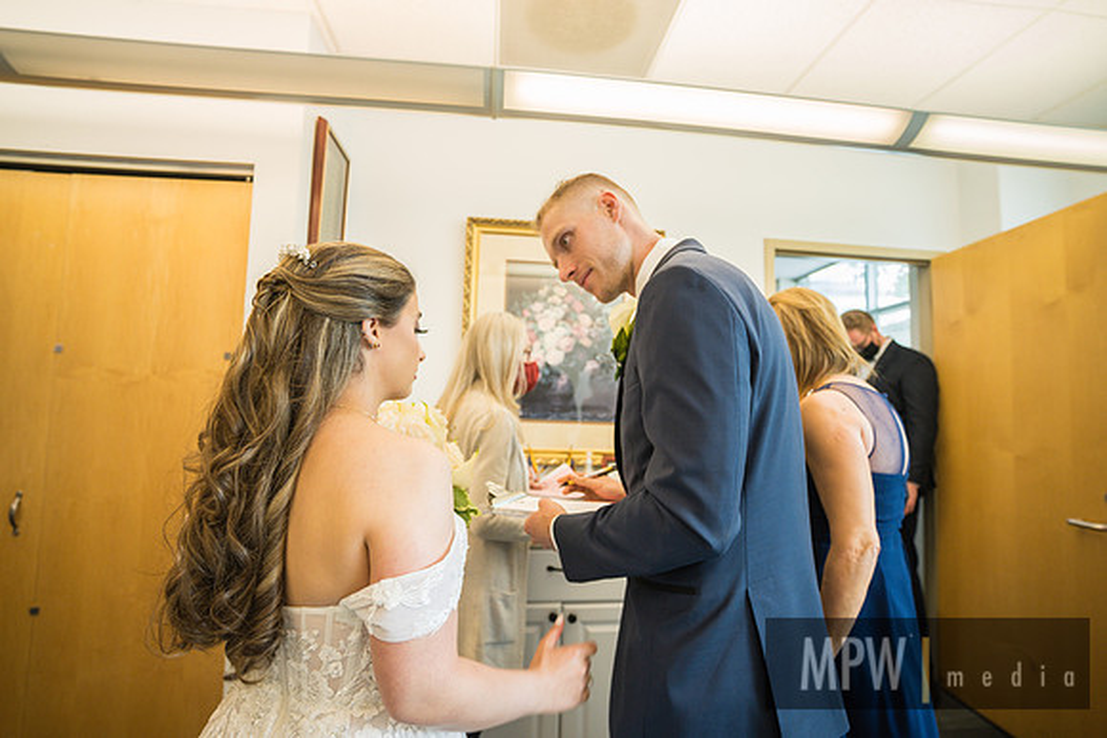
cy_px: 369
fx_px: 523
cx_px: 554
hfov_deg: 93.3
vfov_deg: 70.5
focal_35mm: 17
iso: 800
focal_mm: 17
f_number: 2.8
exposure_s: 1/125
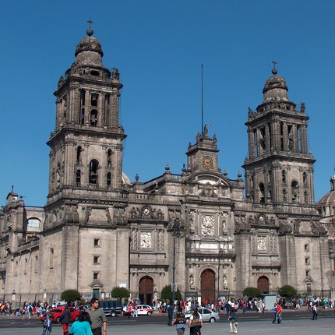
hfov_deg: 32.0
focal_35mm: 53
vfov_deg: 32.2
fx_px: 580
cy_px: 169
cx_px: 215
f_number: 8.1
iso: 100
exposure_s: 1/286
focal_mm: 8.96
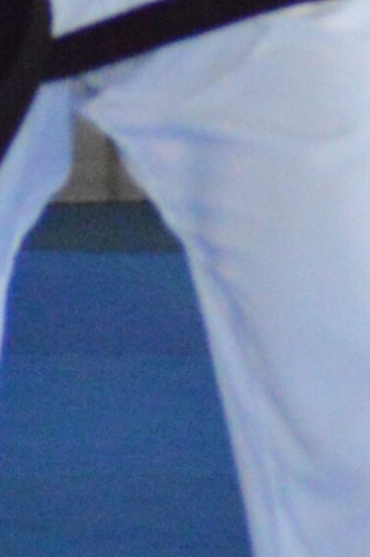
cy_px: -438
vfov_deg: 2.5
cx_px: 175
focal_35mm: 832
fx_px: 12857
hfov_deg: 1.6
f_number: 4.2
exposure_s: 1/800
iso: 6400
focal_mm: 122
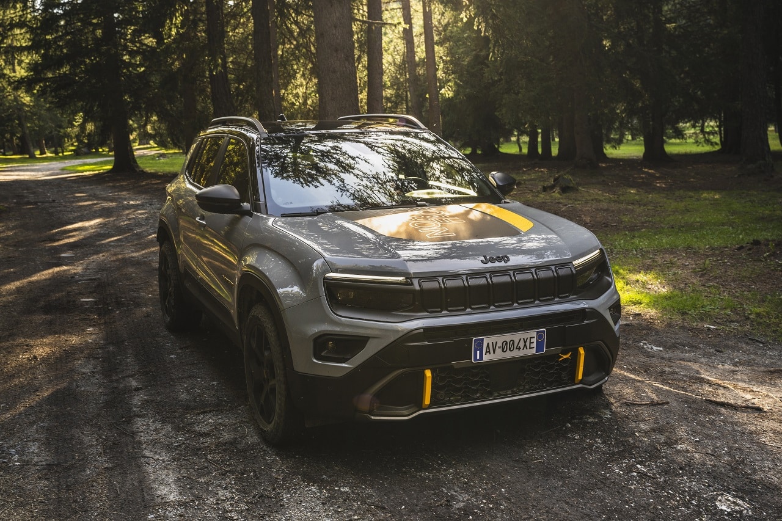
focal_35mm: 39
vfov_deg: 34.2
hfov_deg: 49.6
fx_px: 847
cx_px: 391
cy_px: 260
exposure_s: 1/100
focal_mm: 39
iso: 250
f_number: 5.6
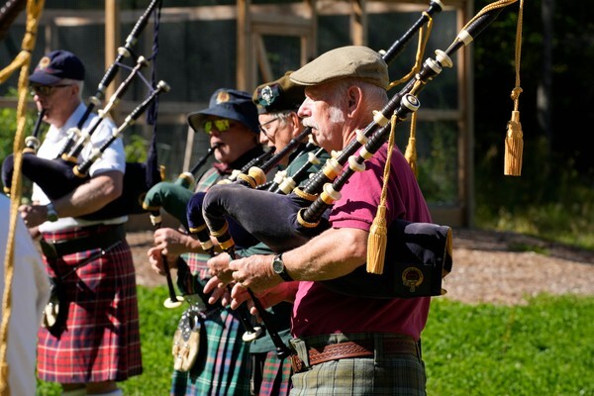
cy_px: 198
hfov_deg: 11.4
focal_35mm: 180
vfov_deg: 7.6
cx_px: 297
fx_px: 2970
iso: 640
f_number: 10
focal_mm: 180
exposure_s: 1/640
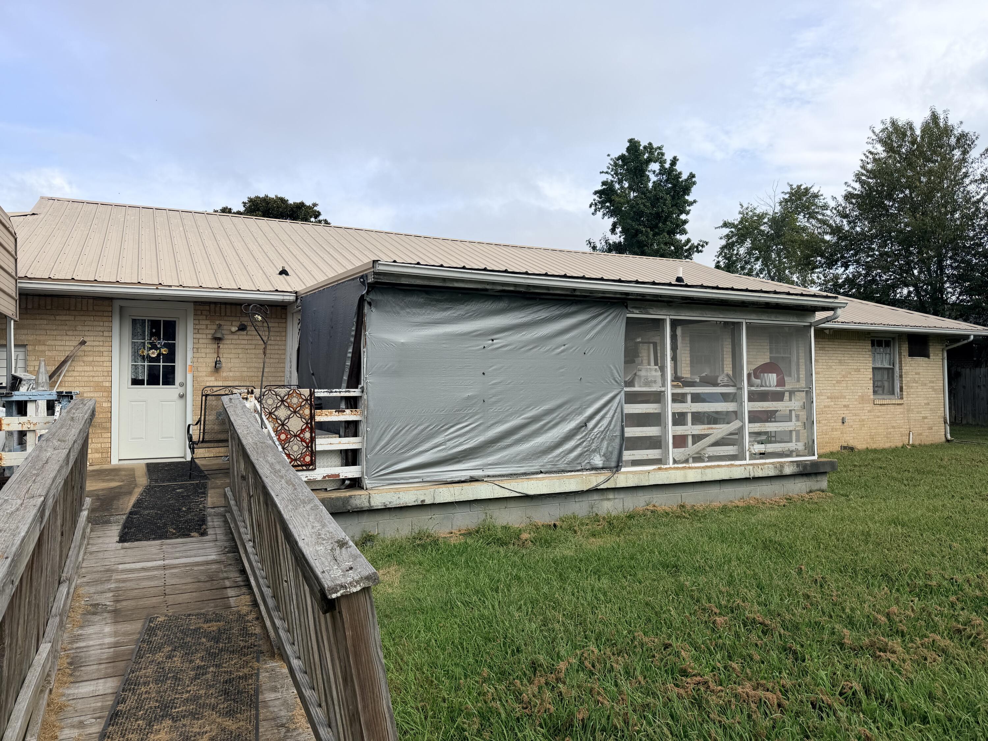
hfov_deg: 71.6
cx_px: 494
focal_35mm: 24
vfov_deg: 56.8
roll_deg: +0.5
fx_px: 685
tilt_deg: +2.4
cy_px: 370
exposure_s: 1/3759
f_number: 1.78
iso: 80
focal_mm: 6.76
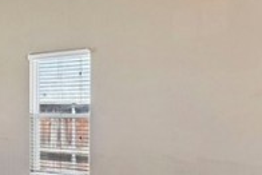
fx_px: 532
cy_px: 118
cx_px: -13
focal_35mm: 73
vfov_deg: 18.6
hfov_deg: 25.9
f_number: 8
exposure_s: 1/60
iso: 400
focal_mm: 14
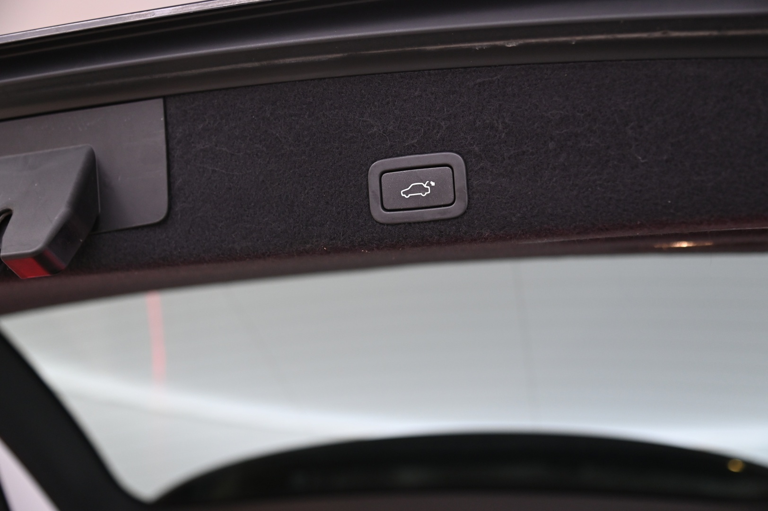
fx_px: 1023
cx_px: 384
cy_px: 256
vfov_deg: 28.0
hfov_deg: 41.1
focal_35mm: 48
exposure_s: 1/80
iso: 2000
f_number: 4
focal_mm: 48
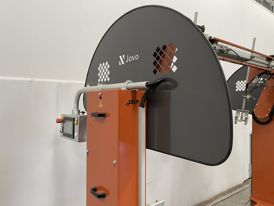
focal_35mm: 26
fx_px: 206
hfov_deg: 67.3
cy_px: 103
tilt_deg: -0.6
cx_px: 137
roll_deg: -0.2
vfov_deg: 53.1
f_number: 1.6
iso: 125
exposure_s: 1/75
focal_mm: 4.2
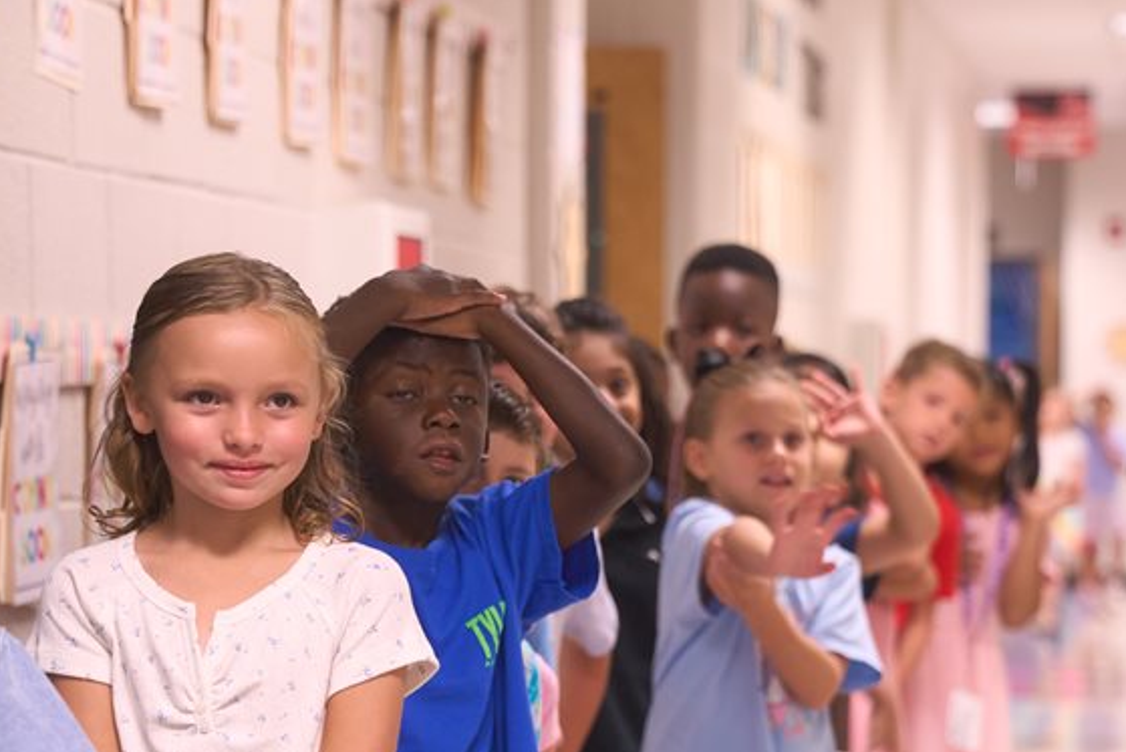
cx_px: 596
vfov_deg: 8.1
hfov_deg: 12.2
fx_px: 5287
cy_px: 609
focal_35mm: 169
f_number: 2.8
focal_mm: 70
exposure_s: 1/100
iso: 800
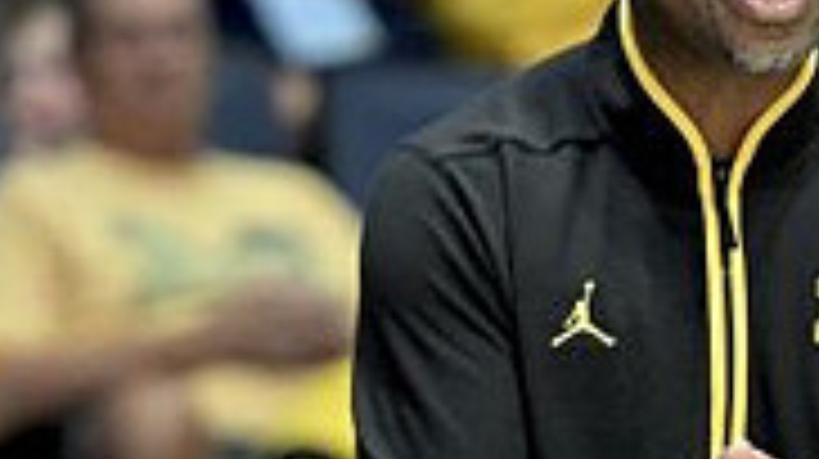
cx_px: 904
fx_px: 19549
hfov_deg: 2.4
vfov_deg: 1.3
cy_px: 407
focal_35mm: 901
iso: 4000
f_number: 2.8
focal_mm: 180
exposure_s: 1/640
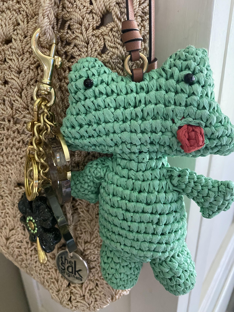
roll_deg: +2.4
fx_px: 225
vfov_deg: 69.4
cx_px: 117
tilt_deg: -22.9
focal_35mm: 25
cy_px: 156
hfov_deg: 54.9
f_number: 1.8
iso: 500
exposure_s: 1/52
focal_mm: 4.25
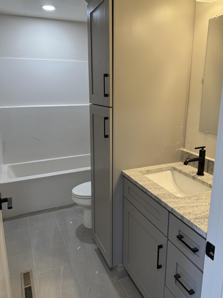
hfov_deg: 53.1
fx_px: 223
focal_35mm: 26
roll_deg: +0.1
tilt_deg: -12.1
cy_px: 139
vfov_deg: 67.2
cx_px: 111
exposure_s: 1/120
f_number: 1.78
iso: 125
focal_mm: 6.76
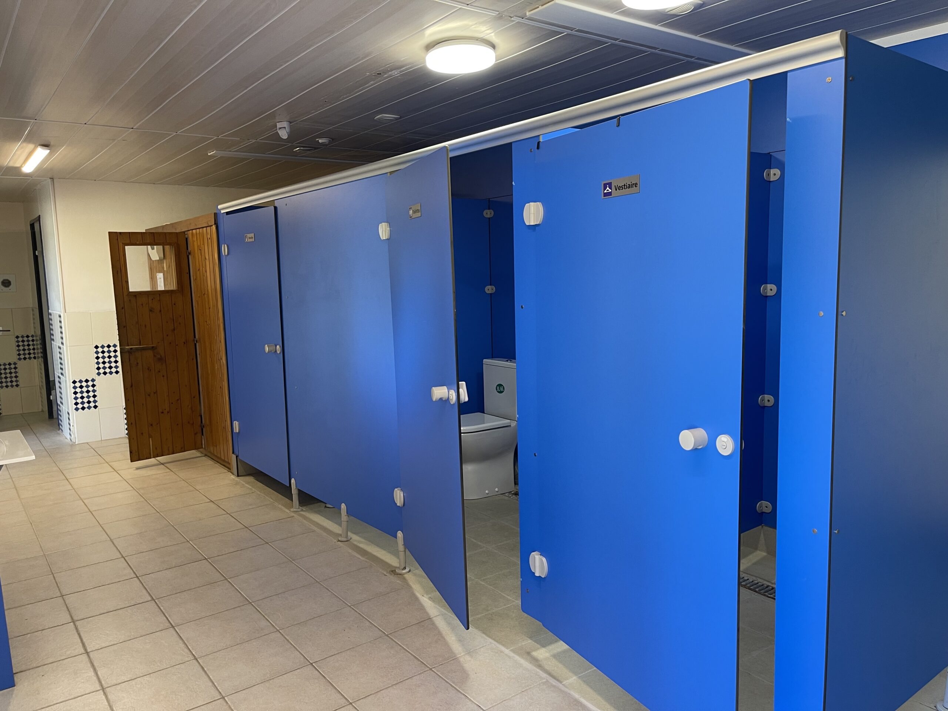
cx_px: 474
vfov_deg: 54.9
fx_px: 685
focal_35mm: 25
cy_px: 356
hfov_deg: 69.4
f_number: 1.6
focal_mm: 5.1
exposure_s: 1/50
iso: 100
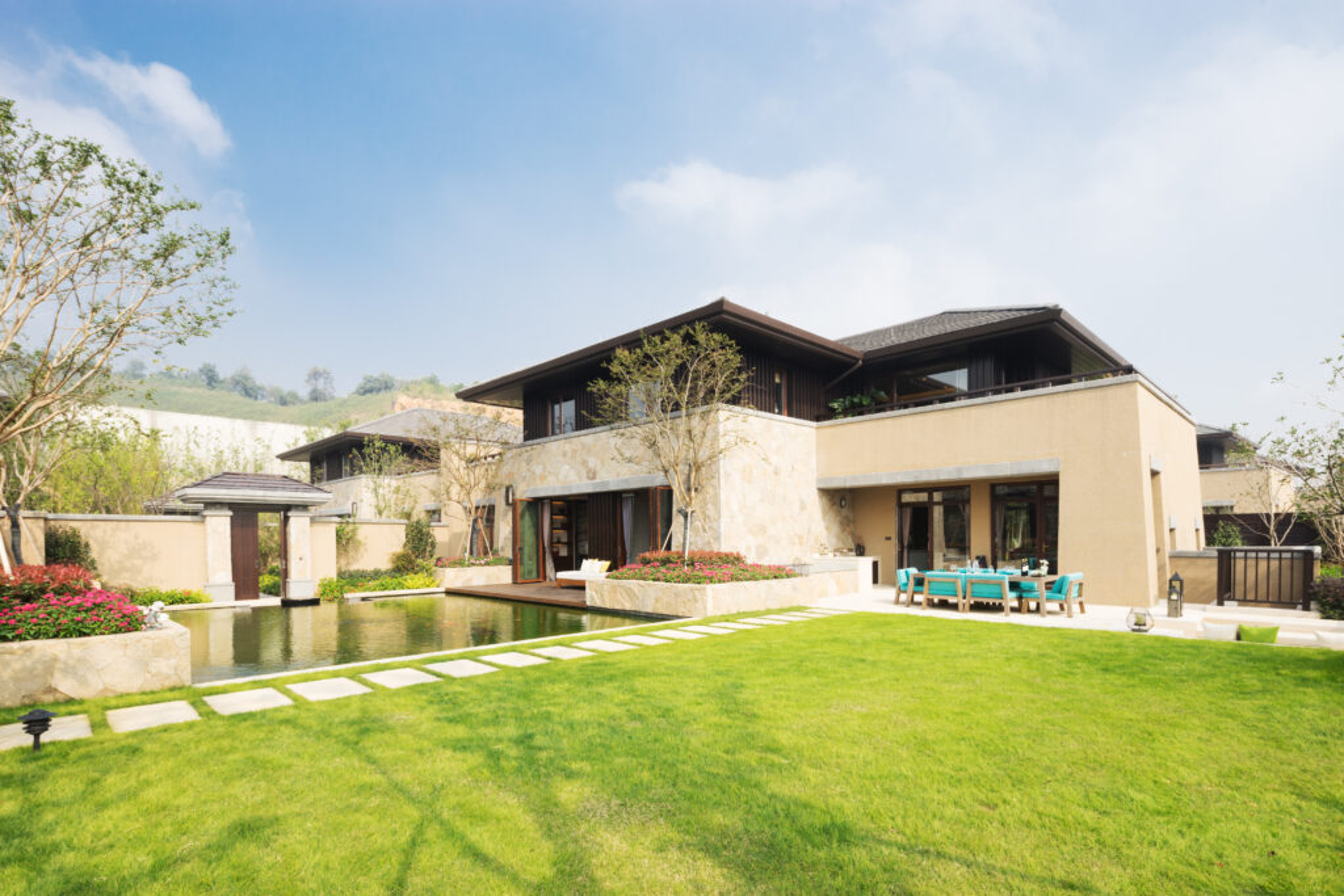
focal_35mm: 17
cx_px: 672
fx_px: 635
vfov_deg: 70.5
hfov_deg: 93.3
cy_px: 448
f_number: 16
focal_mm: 17
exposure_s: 1/30
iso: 100
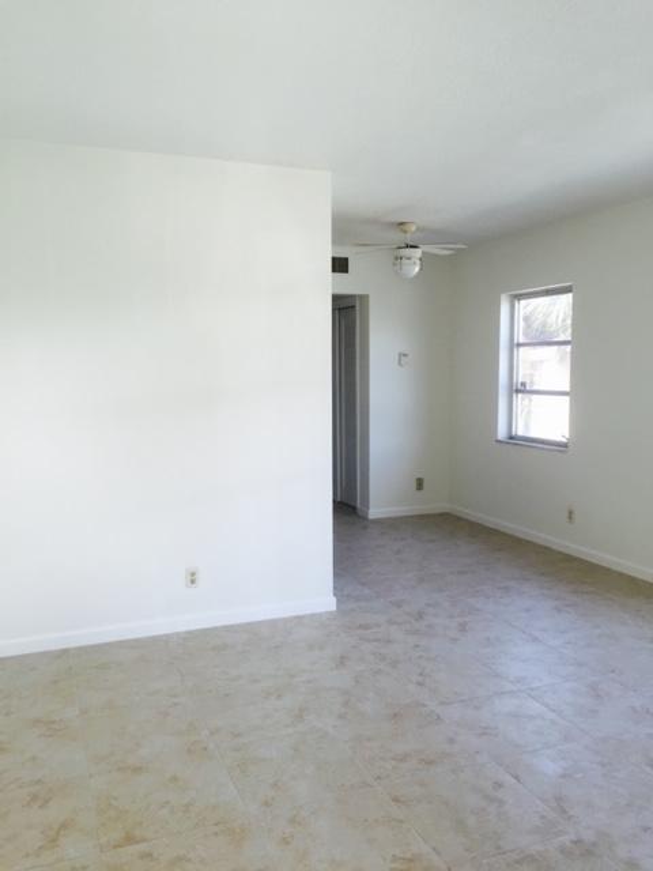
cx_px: 326
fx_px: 729
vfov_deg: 61.7
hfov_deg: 48.2
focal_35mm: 29
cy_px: 436
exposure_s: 1/120
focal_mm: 4.15
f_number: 2.2
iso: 50
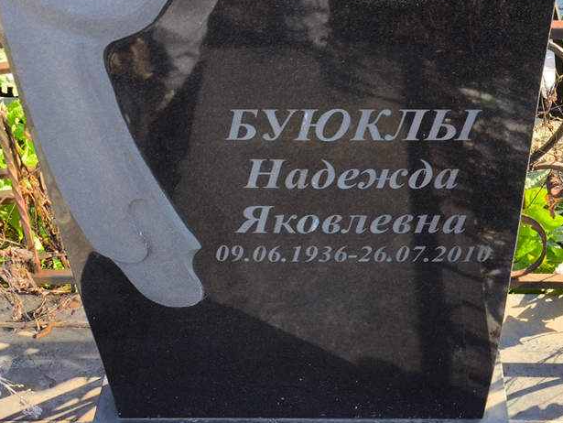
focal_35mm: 65
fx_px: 1058
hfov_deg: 29.6
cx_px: 363
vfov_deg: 22.6
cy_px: 216
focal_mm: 4.71
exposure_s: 1/219
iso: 50
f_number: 1.7
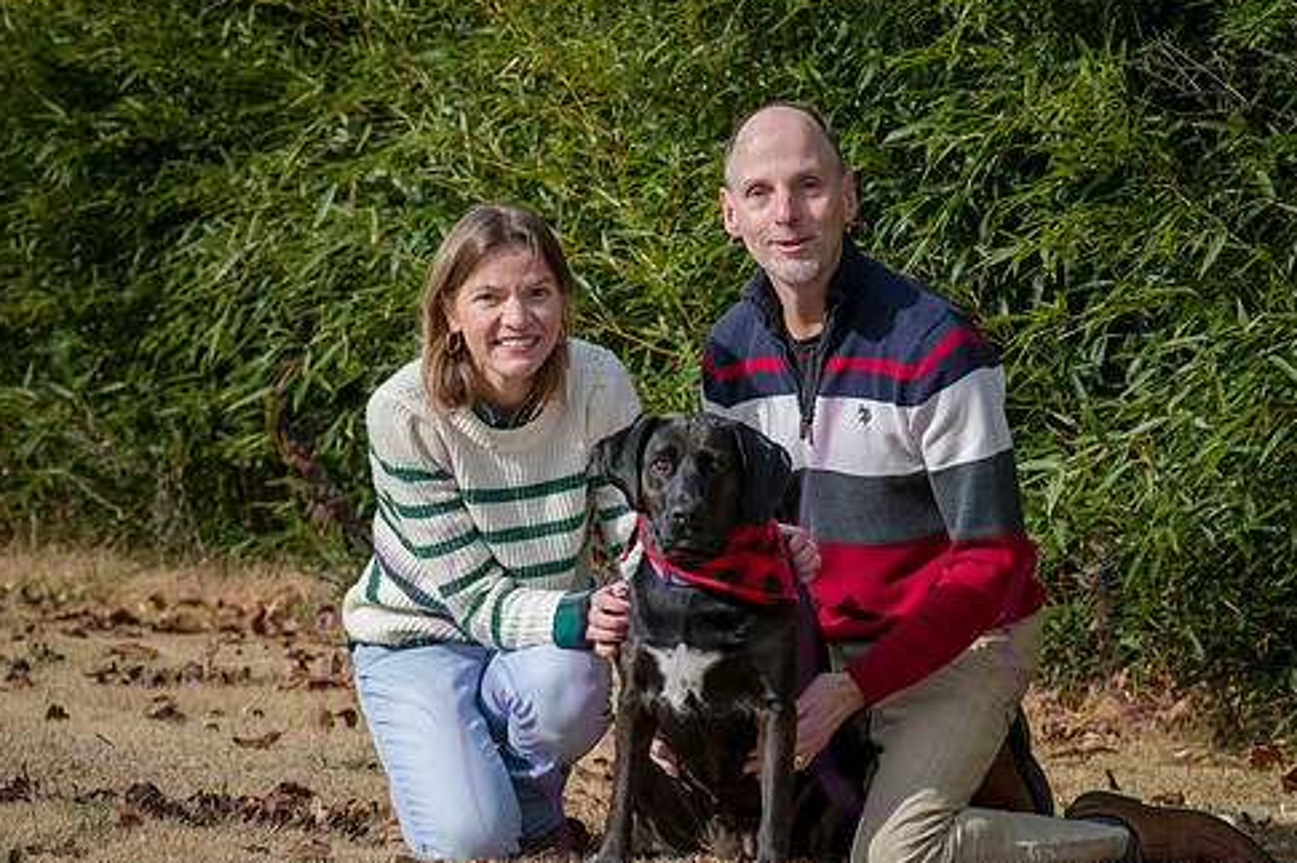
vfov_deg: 10.2
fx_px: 4826
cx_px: 719
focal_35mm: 134
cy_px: 394
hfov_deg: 15.3
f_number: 8
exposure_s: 1/1000
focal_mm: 112
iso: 400
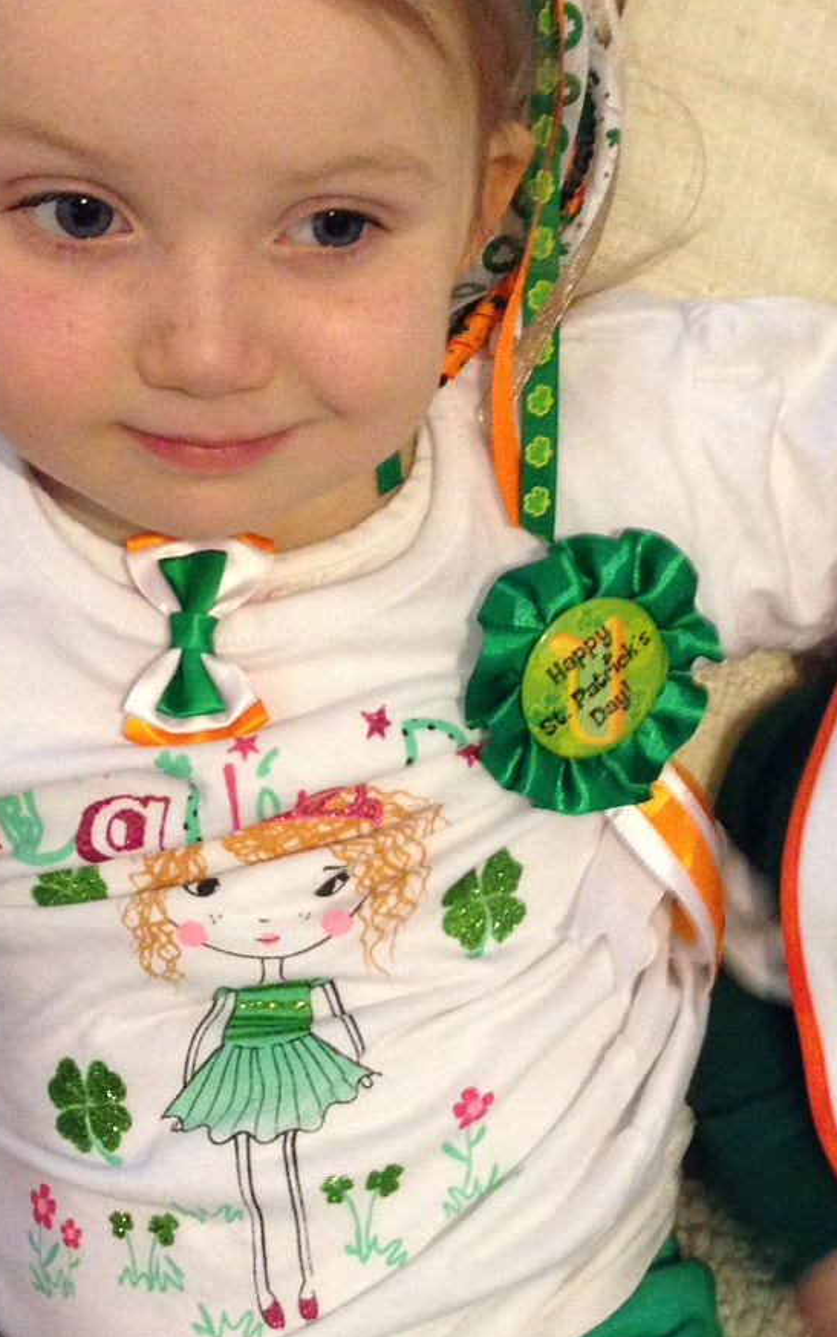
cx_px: 653
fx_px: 2334
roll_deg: +3.2
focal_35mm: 64
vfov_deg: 31.9
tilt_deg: -36.5
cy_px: 792
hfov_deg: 20.1
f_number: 2.4
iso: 400
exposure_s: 1/17
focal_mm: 4.12
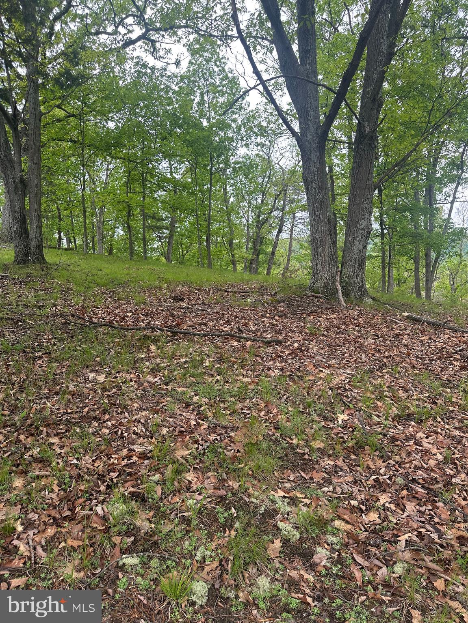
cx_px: 234
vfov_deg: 71.6
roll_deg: +0.4
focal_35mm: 24
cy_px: 312
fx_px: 433
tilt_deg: -1.2
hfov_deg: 56.8
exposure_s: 1/435
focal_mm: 6.86
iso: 80
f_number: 1.78
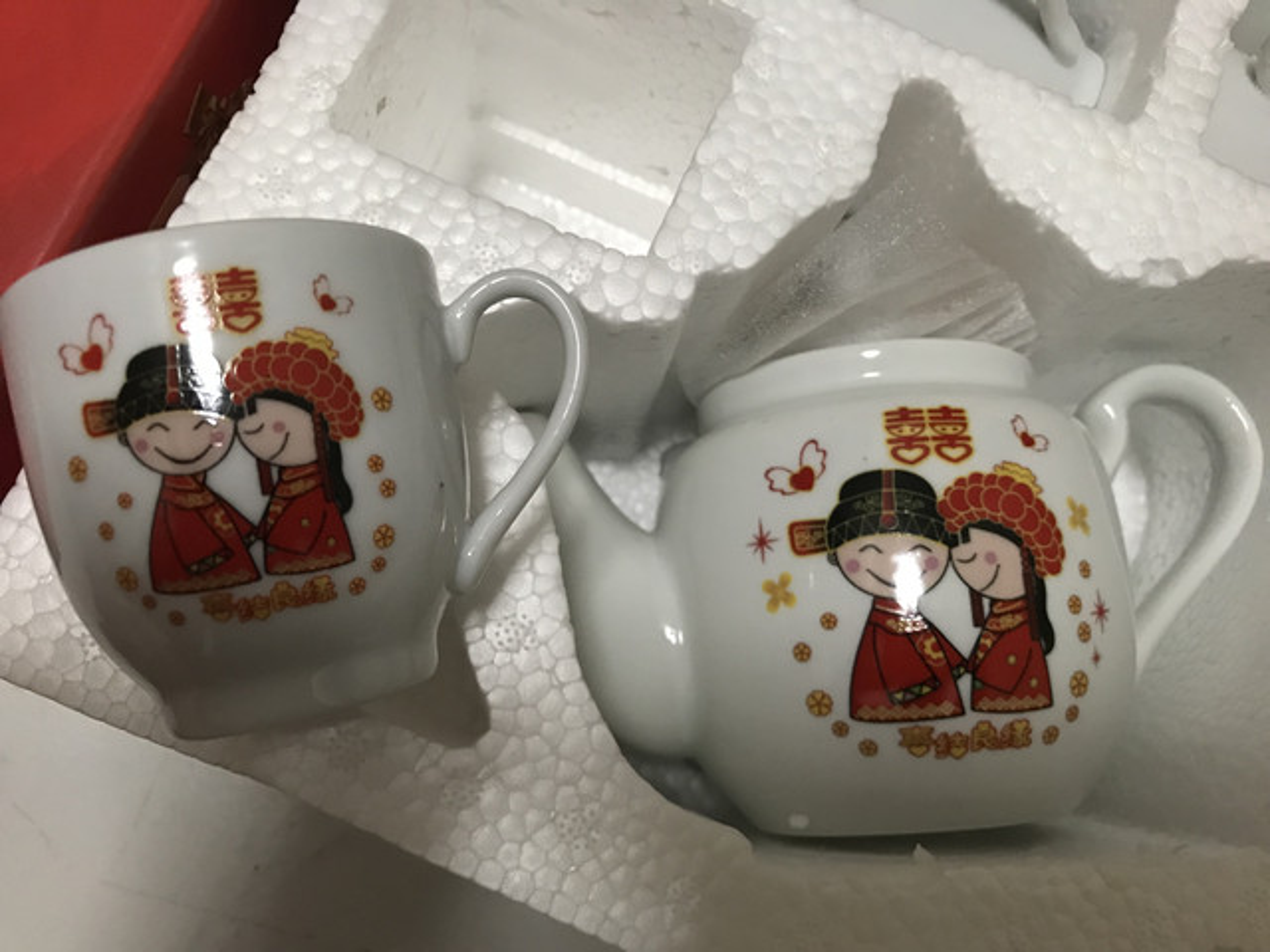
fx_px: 1027
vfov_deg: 49.7
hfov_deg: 63.4
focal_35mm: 28
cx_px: 635
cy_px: 476
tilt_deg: -75.4
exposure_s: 1/17
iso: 100
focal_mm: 3.99
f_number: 1.8
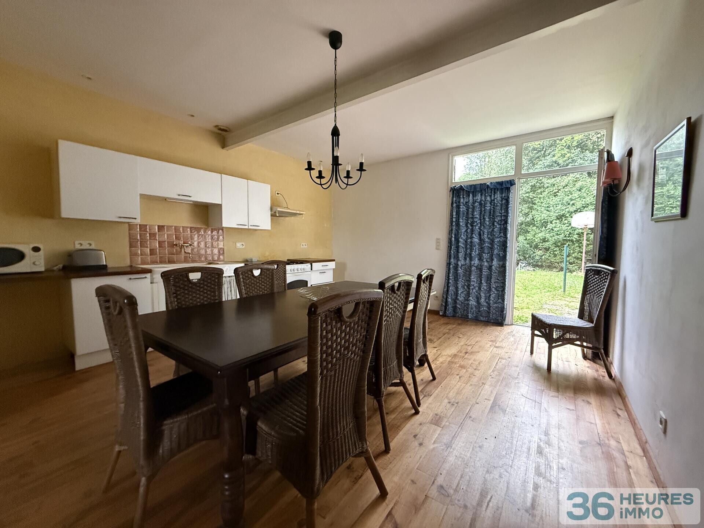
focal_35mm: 14
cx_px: 352
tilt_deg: -4.1
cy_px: 264
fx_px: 285
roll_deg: -0.1
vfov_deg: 85.7
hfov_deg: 102.1
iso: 1000
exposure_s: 1/50
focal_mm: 2.22
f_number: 2.2
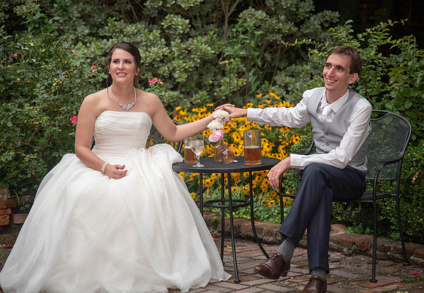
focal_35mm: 123
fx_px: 1463
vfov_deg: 11.4
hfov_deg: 16.5
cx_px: 205
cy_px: 146
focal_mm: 120
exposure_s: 1/320
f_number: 4
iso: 1250
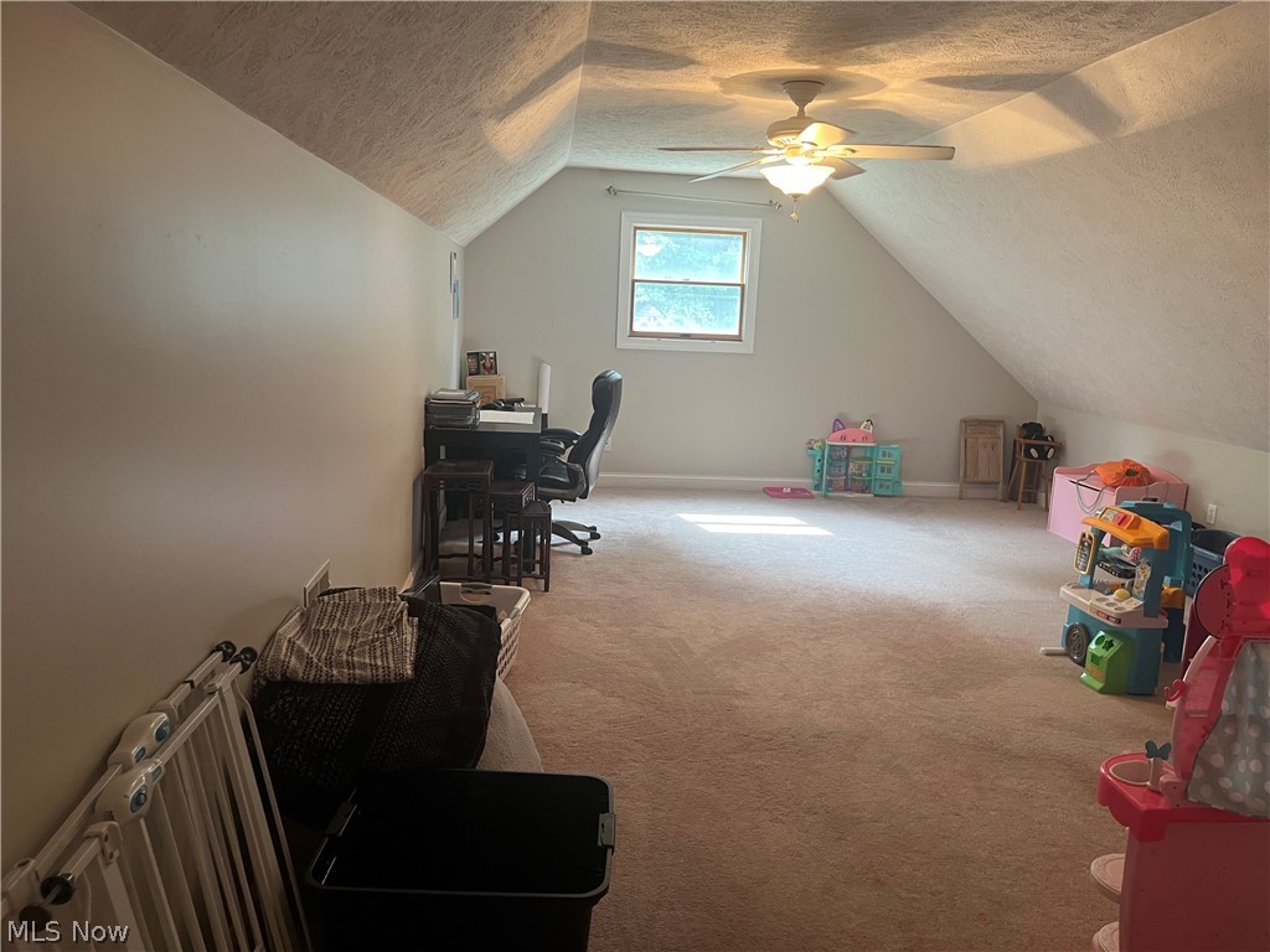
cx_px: 635
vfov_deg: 53.1
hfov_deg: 67.3
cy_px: 476
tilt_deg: -8.1
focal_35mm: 26
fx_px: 954
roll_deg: -2.4
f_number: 1.6
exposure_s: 1/60
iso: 200
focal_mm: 5.1
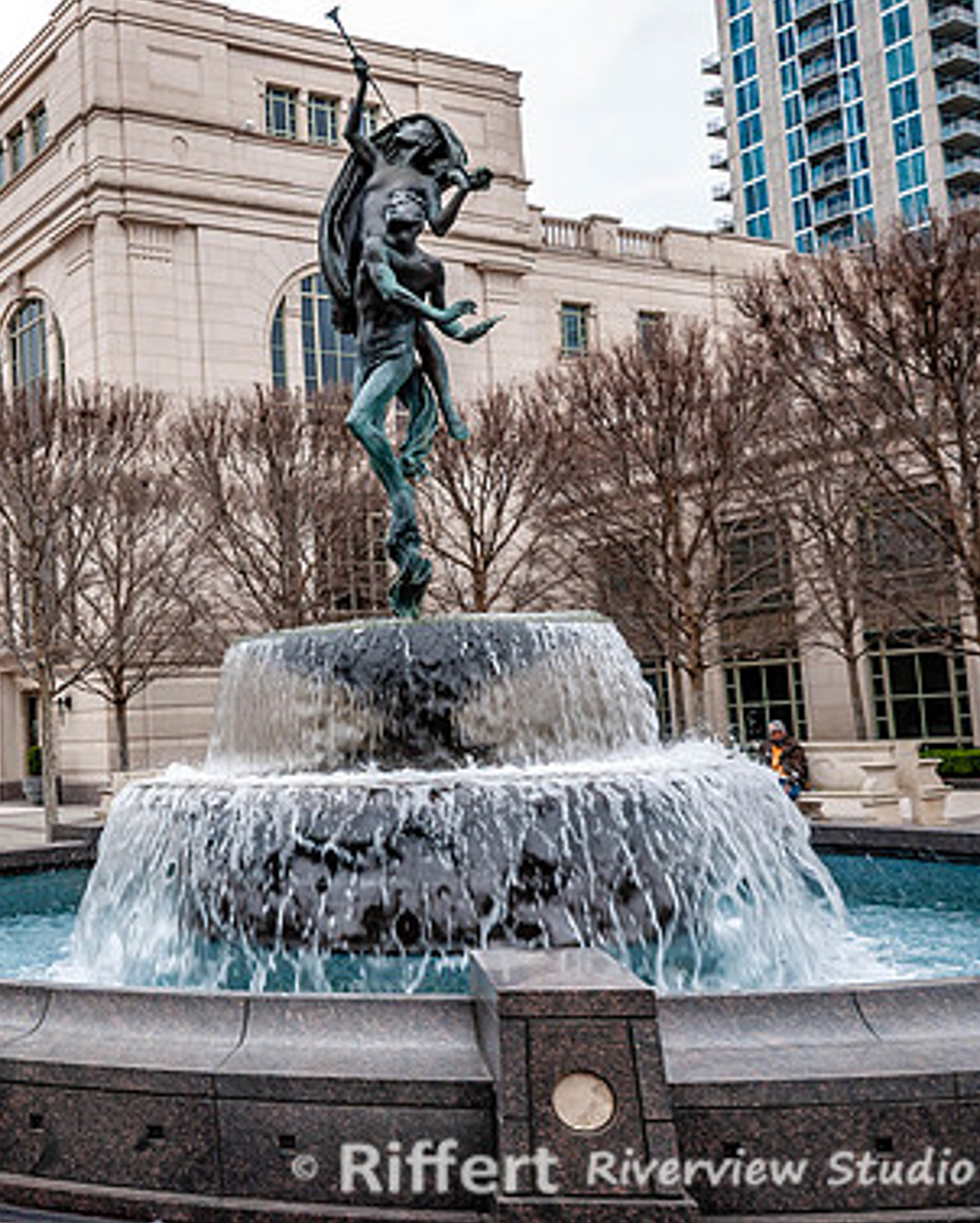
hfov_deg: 35.7
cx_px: 75
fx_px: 1413
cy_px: 597
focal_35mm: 39
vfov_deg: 46.8
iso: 100
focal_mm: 18
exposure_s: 1/100
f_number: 5
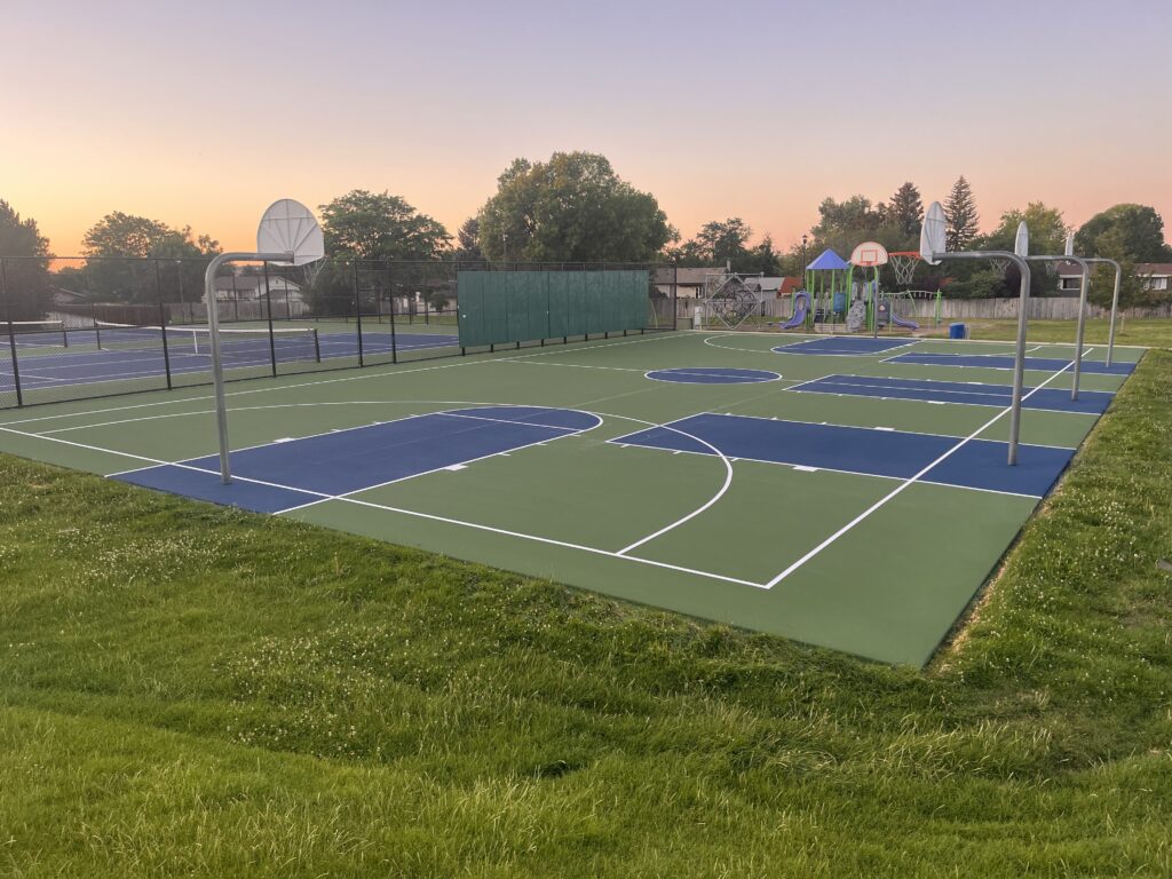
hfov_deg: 67.3
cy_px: 440
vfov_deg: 53.1
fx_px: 880
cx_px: 586
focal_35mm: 26
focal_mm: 5.1
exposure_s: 1/122
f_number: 1.6
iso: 64
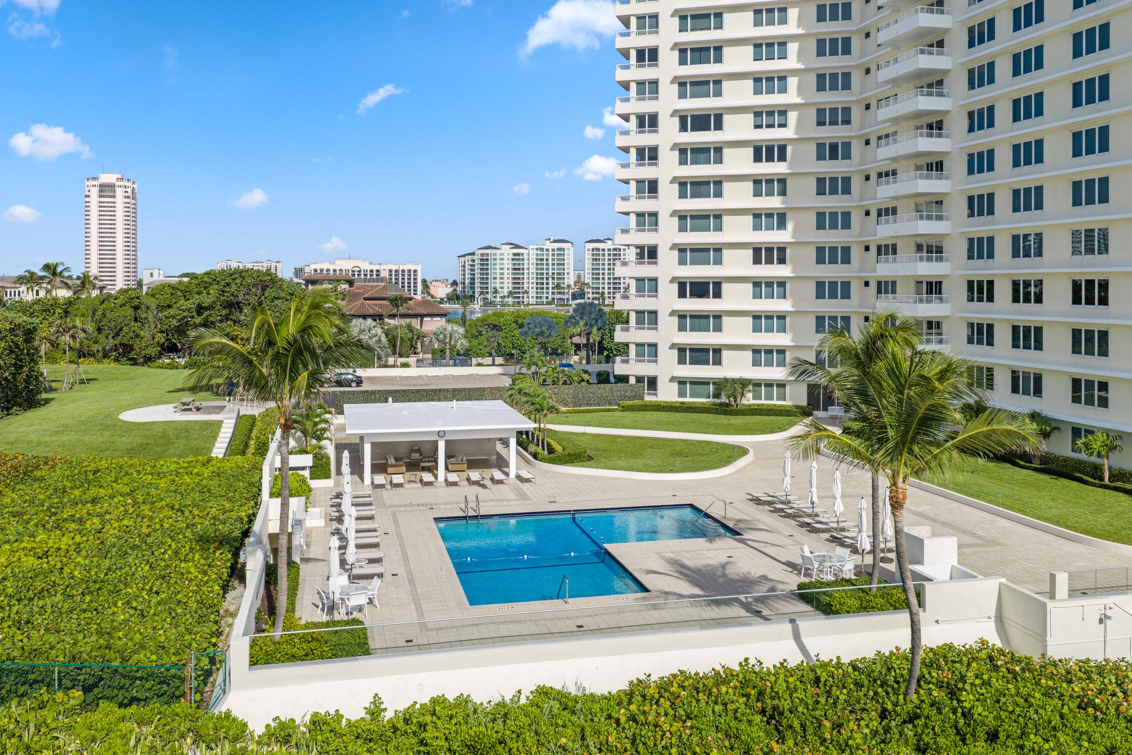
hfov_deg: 65.5
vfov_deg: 46.4
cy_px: 378
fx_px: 880
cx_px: 566
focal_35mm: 28
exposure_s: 1/1000
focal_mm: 14.45
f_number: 2.8
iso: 100
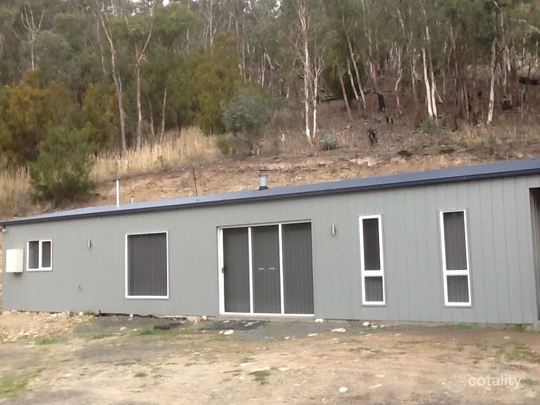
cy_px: 202
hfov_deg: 42.9
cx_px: 270
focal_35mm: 44
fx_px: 686
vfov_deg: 32.9
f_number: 2.4
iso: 40
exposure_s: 1/311
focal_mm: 2.03
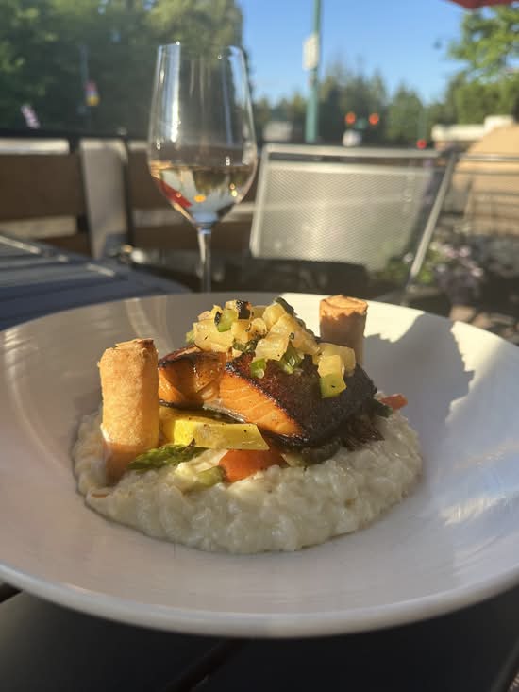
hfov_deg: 56.8
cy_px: 346
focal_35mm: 24
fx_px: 480
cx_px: 260
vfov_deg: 71.6
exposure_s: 1/1517
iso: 80
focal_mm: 6.86
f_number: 1.78
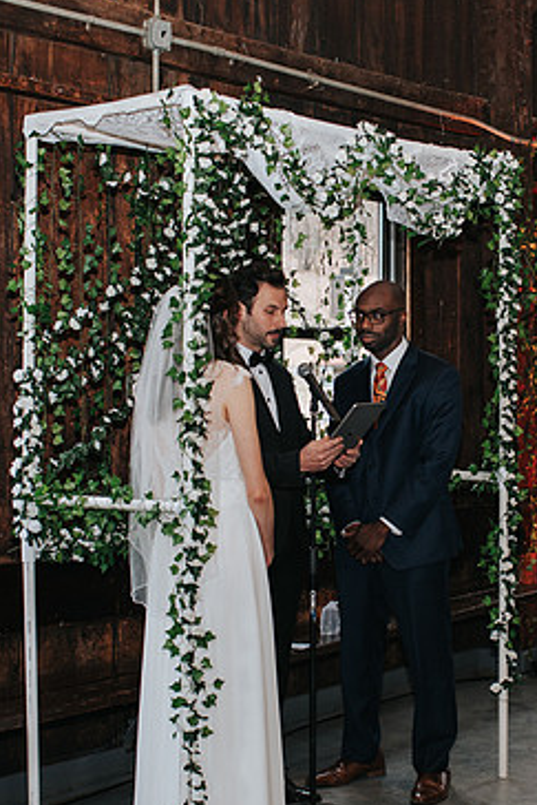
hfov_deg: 20.0
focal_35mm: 68
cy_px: 428
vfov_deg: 29.6
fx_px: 1520
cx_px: 367
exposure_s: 1/200
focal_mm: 35
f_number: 3.2
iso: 1000
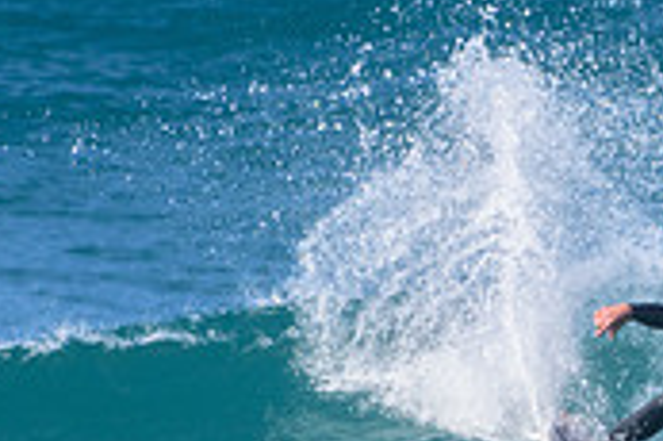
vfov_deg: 0.5
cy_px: 577
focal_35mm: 2522
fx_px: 46402
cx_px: 720
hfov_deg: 0.8
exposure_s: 1/2000
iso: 400
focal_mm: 500
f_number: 5.6
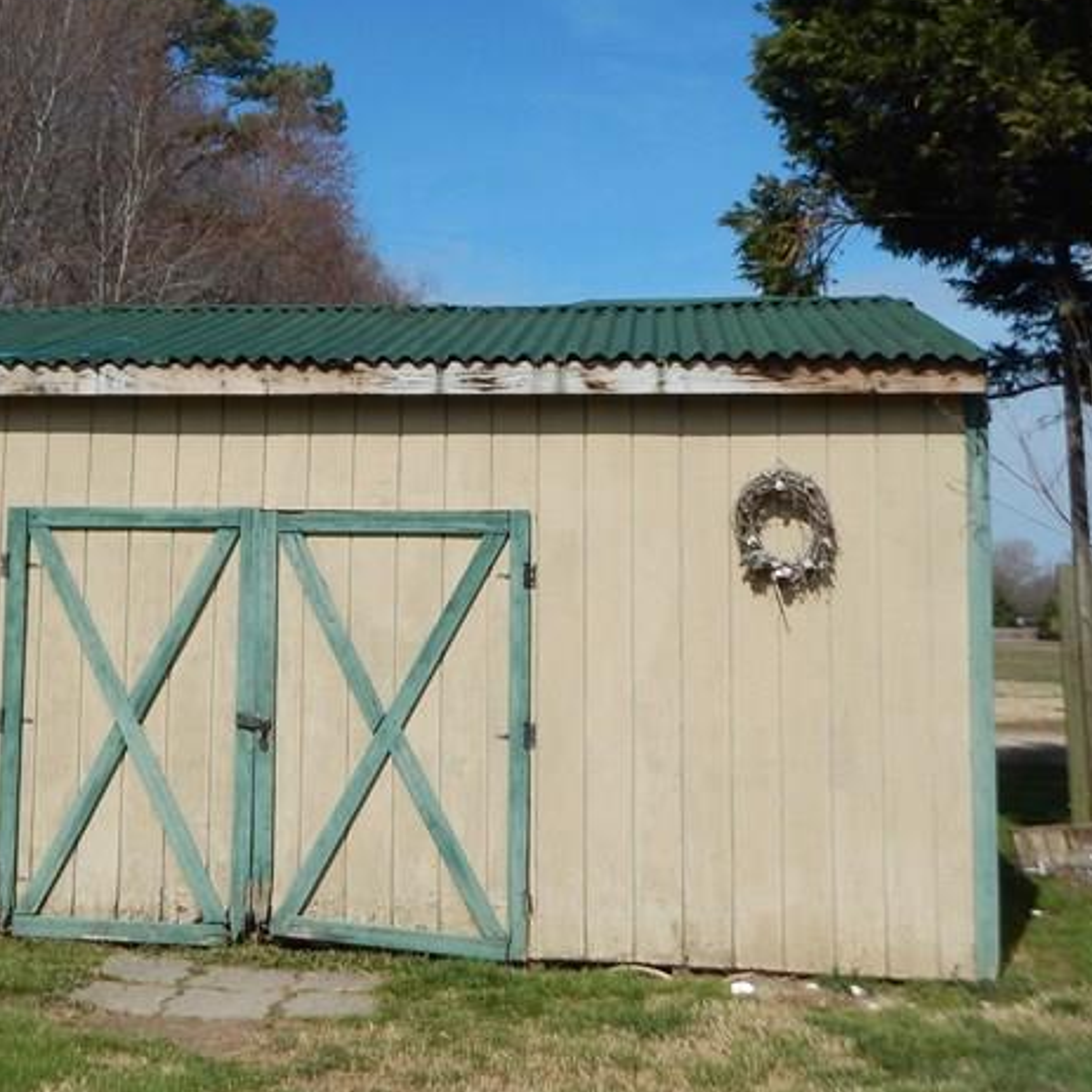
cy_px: 415
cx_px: 392
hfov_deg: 38.8
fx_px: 1535
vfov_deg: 38.9
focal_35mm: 43
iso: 125
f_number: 6
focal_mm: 4
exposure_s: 1/800
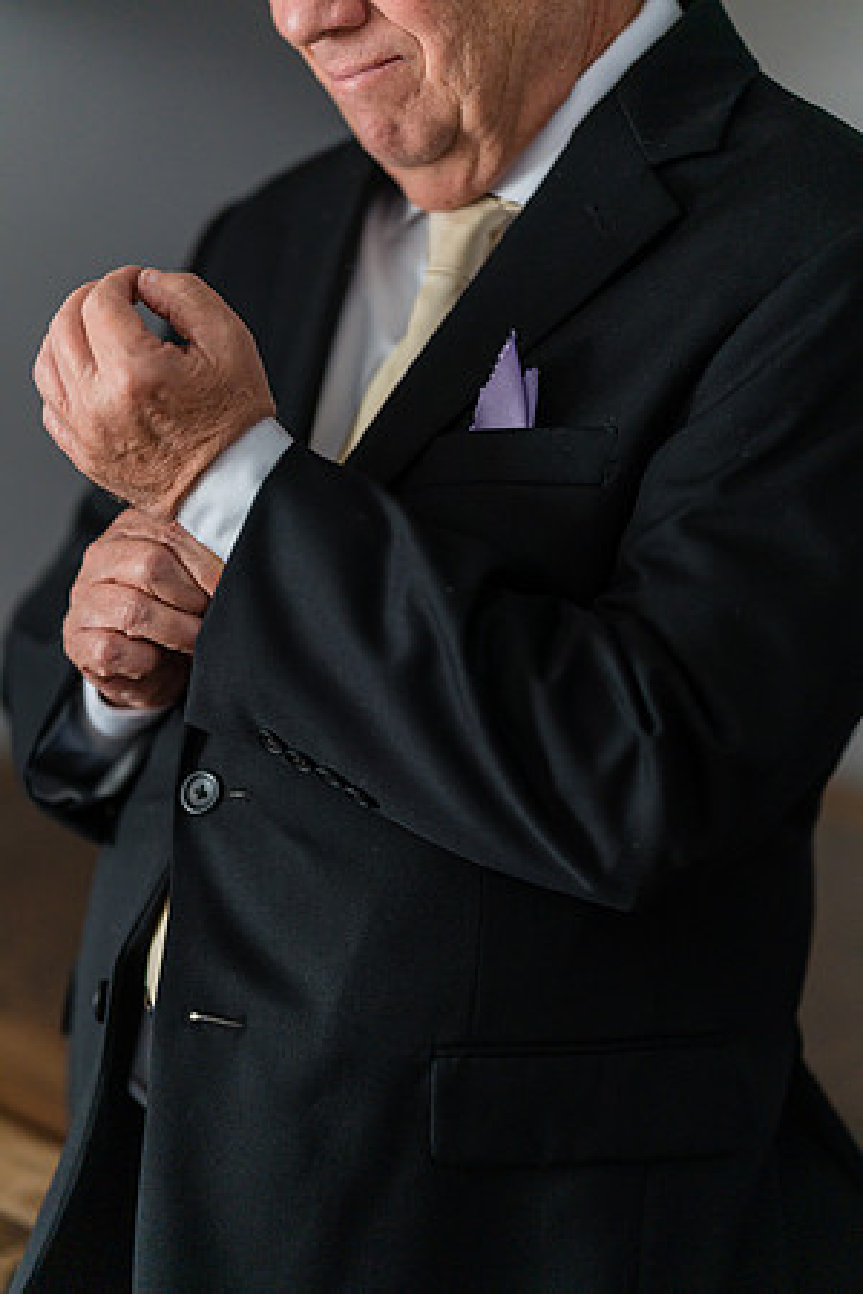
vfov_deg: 23.9
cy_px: 647
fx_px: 3056
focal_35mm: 85
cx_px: 432
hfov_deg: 16.1
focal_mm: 85
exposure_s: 1/400
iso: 200
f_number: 1.4
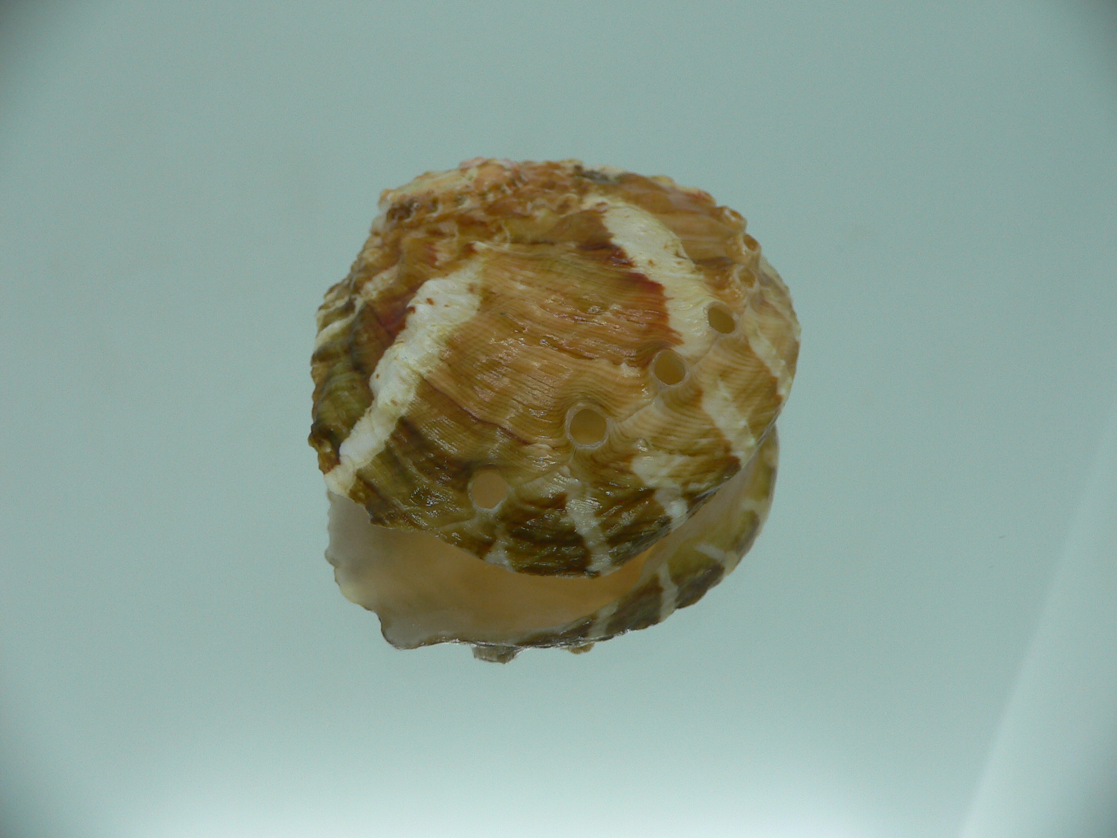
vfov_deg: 40.7
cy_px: 419
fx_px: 1129
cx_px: 558
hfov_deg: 52.6
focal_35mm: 35
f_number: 2.8
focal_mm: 4.6
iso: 80
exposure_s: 1/60
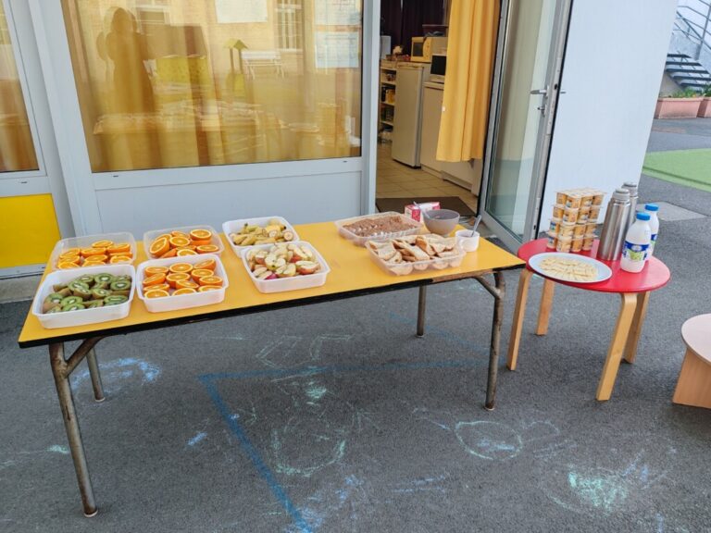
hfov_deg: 65.3
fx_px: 555
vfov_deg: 51.4
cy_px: 266
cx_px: 356
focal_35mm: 27
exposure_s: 1/100
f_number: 1.9
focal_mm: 6.12
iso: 125
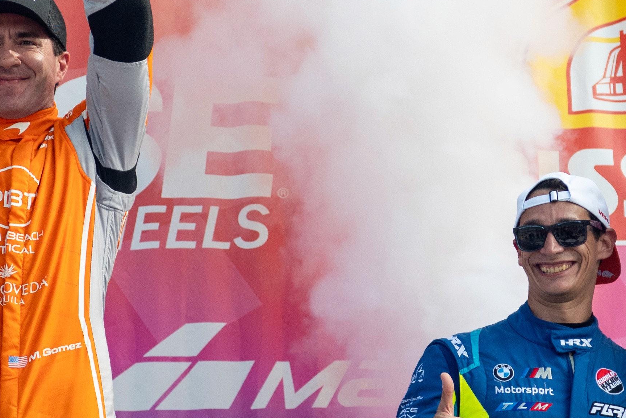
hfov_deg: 13.3
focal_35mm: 154
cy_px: 163
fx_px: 2678
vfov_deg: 8.9
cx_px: 262
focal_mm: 44
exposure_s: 1/2000
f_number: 2.8
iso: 640
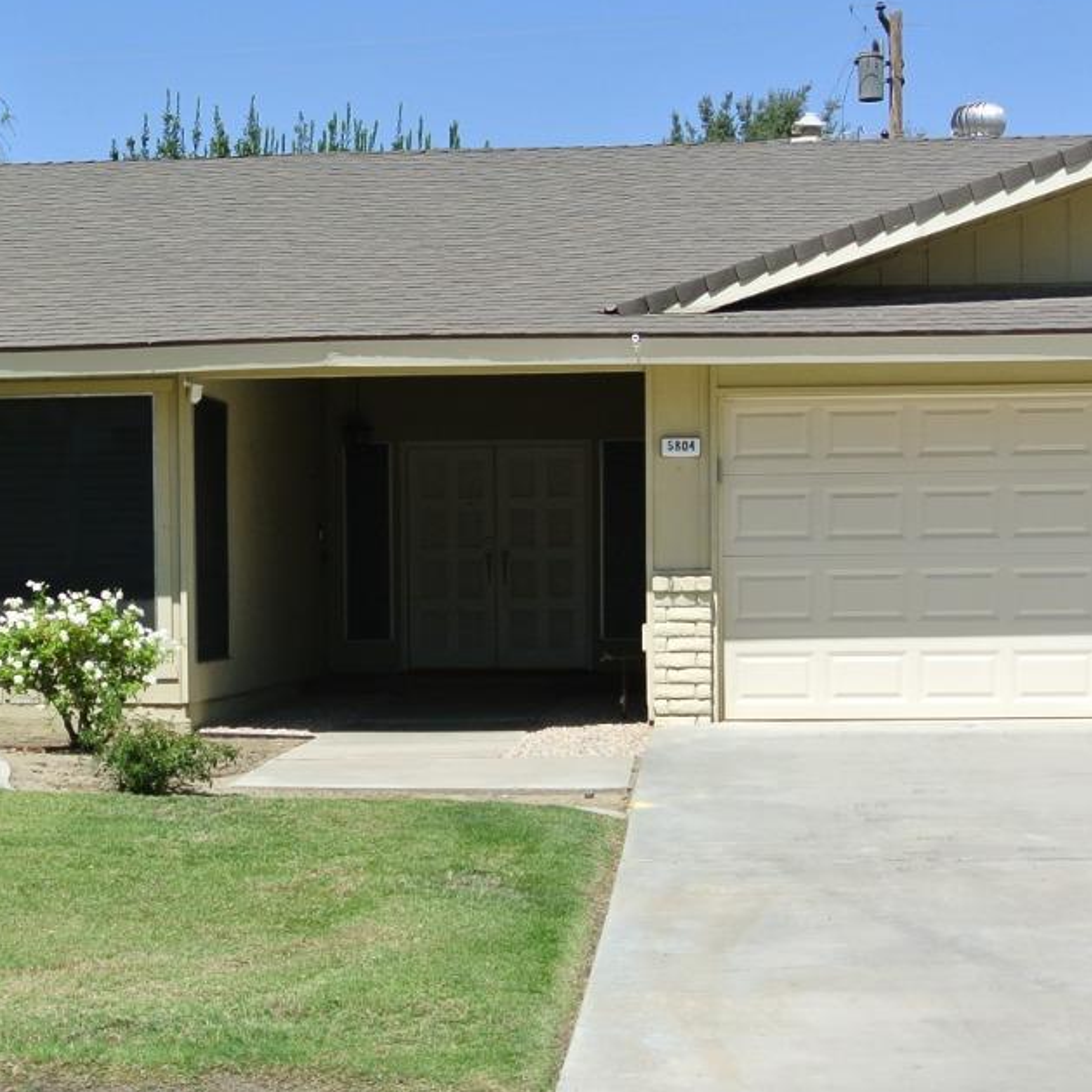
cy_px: 658
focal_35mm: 73
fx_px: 2605
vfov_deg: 23.6
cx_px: 427
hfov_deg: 23.6
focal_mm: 13.6
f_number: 4.5
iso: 100
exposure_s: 1/640
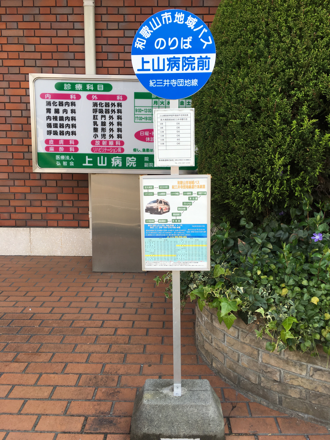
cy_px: 220
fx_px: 369
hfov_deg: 48.2
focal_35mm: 29
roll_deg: -0.4
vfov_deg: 61.7
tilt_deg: -6.7
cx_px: 165
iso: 25
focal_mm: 4.15
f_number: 2.2
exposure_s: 1/359
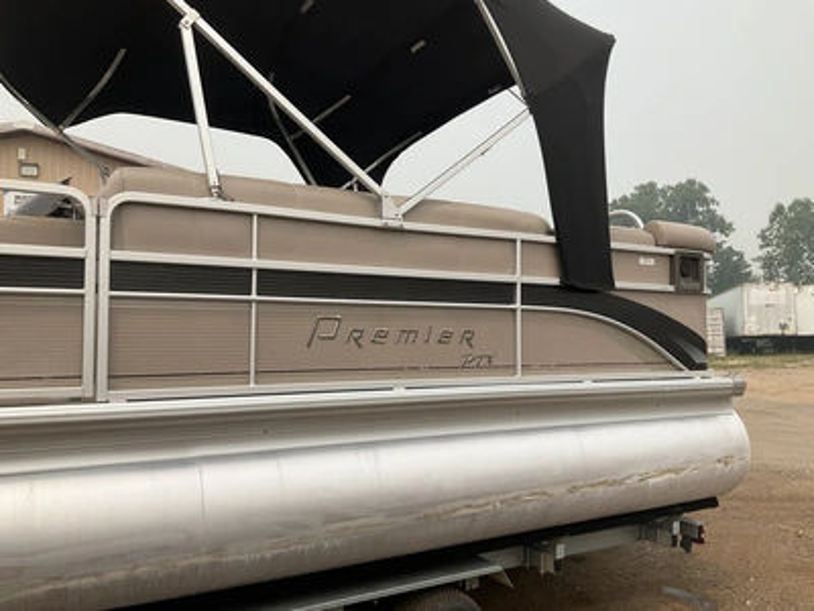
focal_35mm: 29
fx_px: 682
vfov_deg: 48.2
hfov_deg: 61.7
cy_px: 306
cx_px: 407
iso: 25
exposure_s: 1/2227
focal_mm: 3
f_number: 1.8
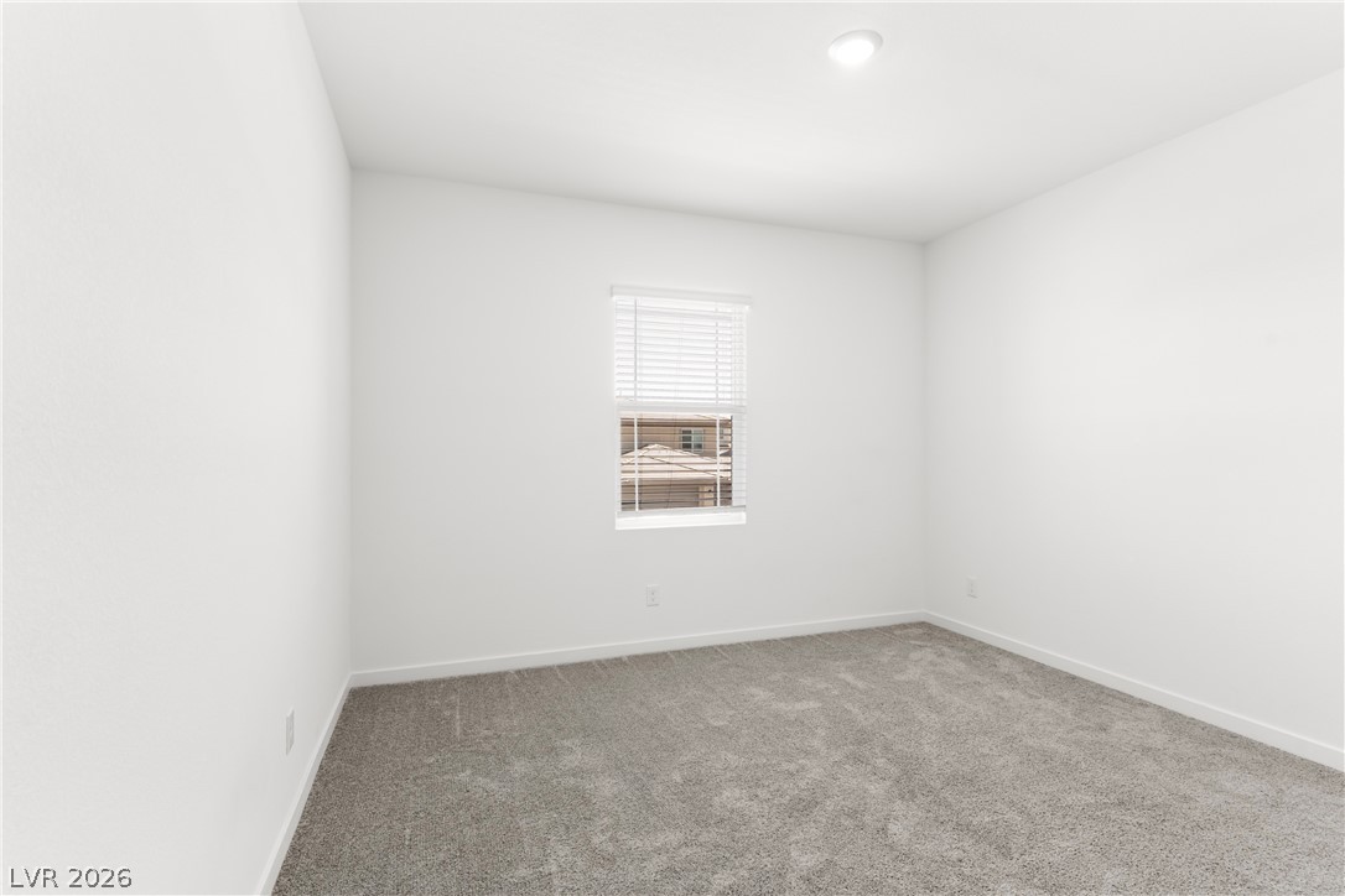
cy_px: 448
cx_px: 672
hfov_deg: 93.3
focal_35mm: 17
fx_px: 635
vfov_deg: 70.4
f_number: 8
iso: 400
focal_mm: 17
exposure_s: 1/15
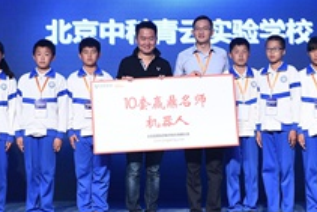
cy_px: 68
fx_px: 793
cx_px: 152
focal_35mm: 90
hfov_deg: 22.6
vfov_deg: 15.2
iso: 1600
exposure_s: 1/160
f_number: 4.5
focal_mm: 38
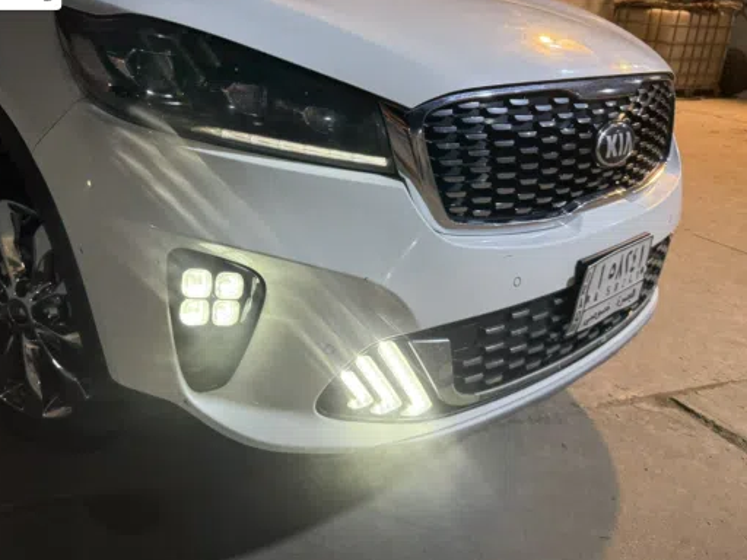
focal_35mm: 30
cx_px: 282
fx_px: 647
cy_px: 220
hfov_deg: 59.2
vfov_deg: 46.5
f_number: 1.78
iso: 320
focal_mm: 6.76
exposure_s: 1/100
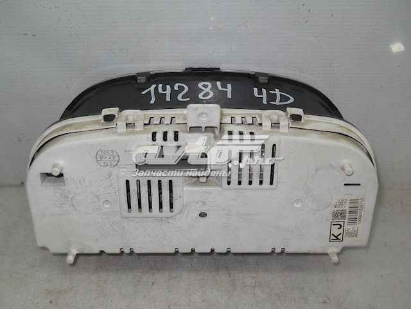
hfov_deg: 45.8
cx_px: 206
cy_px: 154
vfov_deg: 35.1
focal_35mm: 41
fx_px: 487
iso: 80
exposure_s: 1/60
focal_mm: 6.72
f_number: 5.5
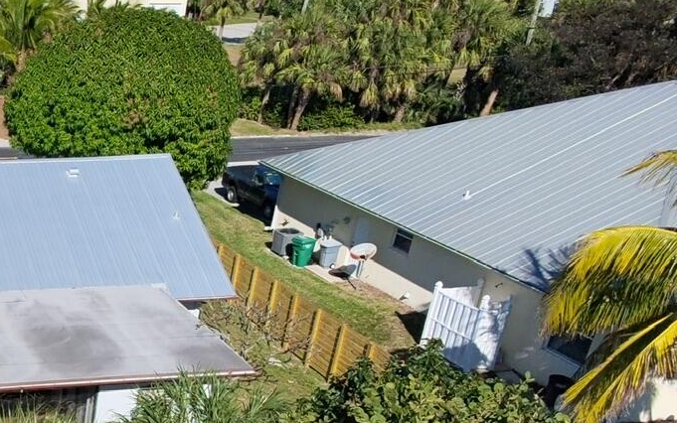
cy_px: 377
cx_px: -149
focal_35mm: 51
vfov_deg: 24.7
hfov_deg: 32.3
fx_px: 941
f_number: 2.55
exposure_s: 1/2662
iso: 102
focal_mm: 16
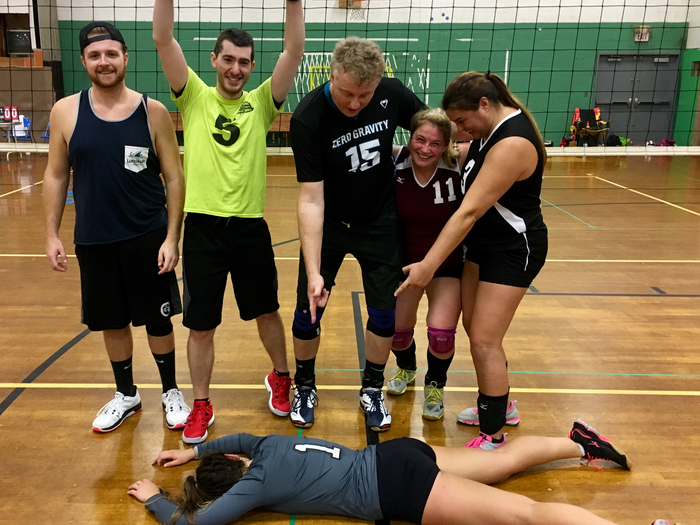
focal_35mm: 36
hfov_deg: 51.3
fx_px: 728
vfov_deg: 39.7
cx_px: 319
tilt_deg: -14.8
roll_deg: +0.2
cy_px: 264
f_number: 2.2
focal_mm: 4.15
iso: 125
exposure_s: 1/30
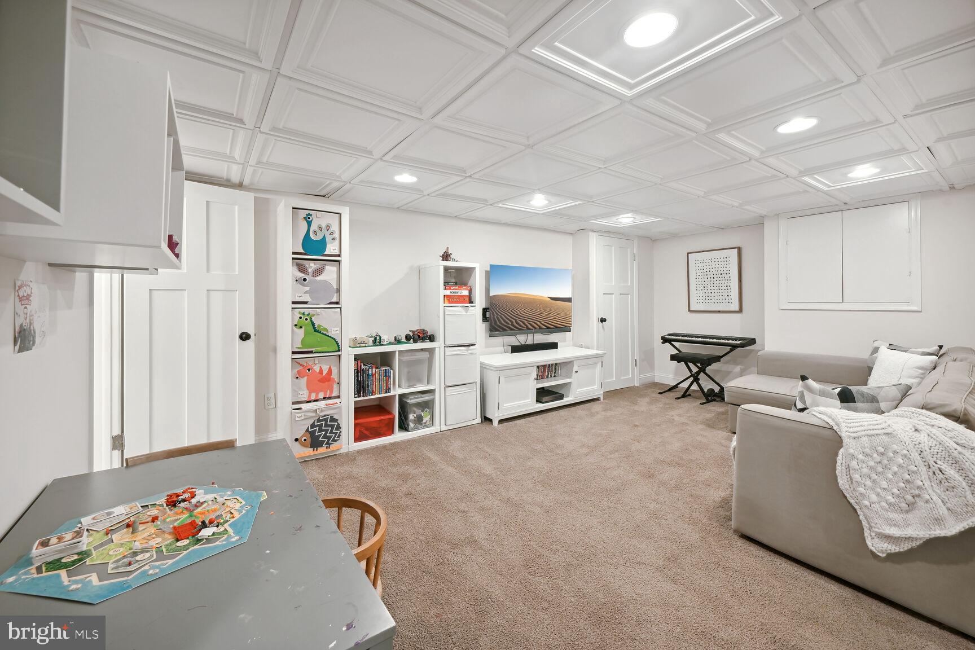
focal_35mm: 14
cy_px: 325
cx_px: 488
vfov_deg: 81.2
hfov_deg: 104.3
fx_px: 379
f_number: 8
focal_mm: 14
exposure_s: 1/2.5
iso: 200
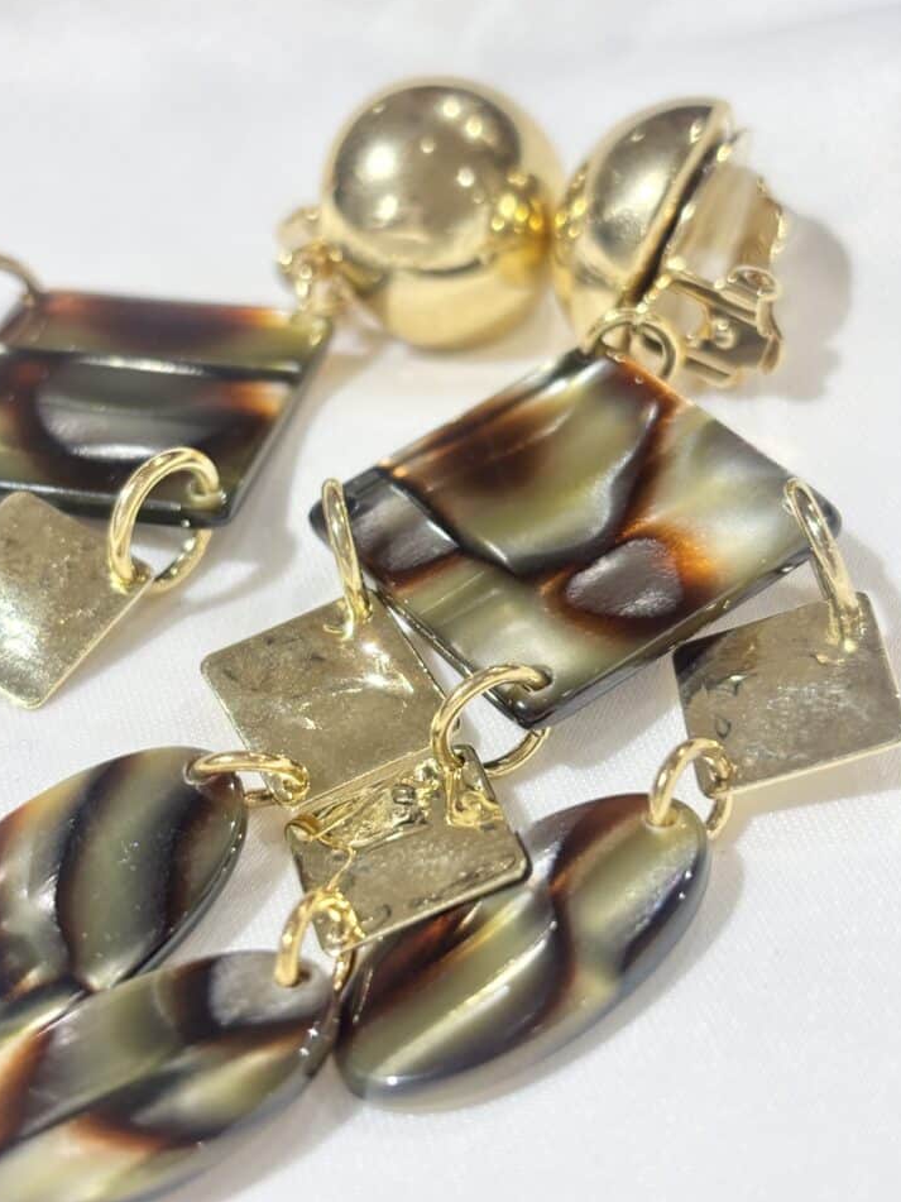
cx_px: 454
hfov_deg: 26.1
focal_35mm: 56
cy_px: 598
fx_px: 1944
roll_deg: +4.2
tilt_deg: -36.3
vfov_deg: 34.4
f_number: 1.6
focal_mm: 5.96
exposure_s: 1/100
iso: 25
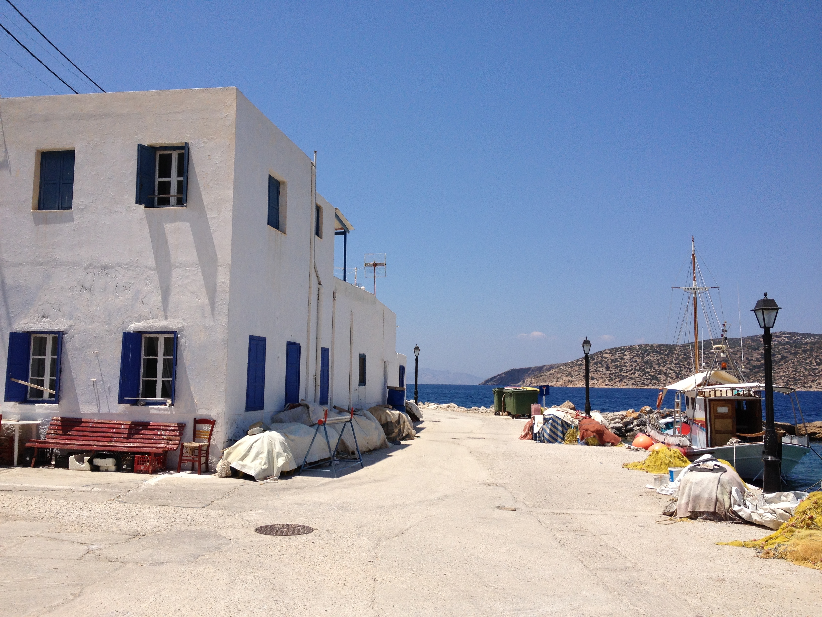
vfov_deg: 40.7
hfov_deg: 52.6
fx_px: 831
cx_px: 411
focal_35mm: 35
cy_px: 308
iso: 50
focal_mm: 4.28
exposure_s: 1/3247
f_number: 2.4
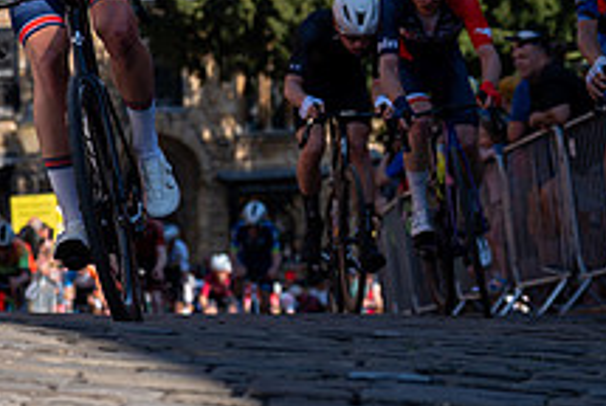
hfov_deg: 9.7
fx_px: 3540
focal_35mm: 210
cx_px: 42
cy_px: -10
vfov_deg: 6.5
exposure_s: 1/1000
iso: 125
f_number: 3.5
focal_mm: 78
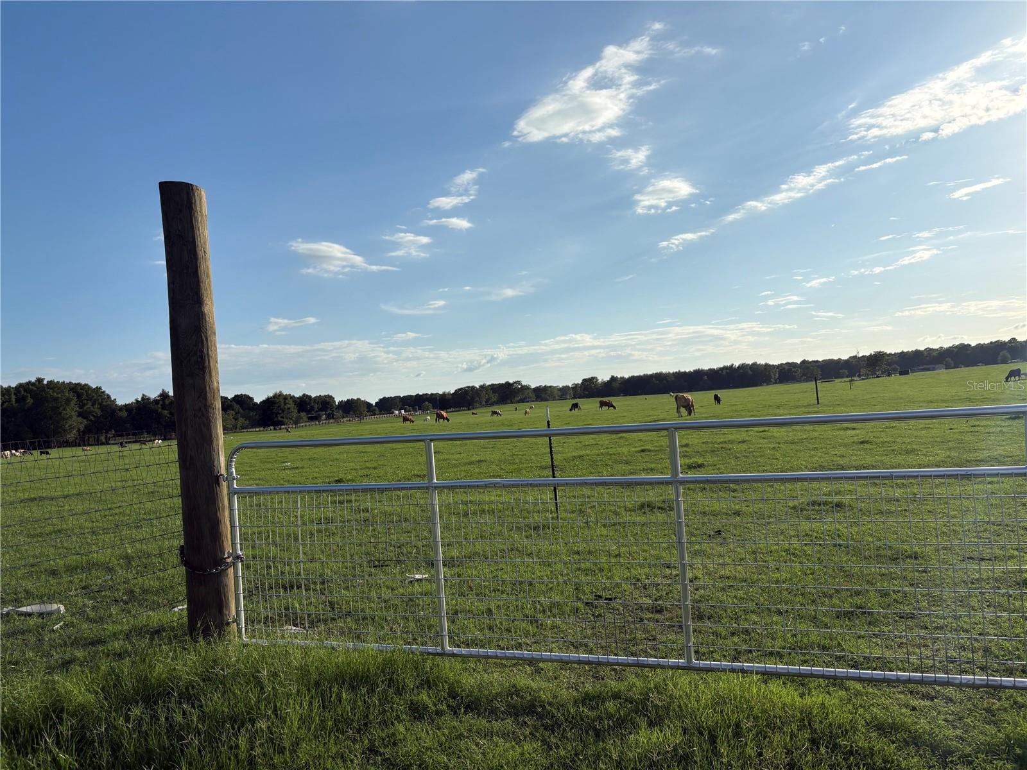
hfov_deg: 67.3
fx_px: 771
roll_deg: +5.5
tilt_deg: +1.4
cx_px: 514
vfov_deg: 53.1
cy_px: 385
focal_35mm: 26
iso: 50
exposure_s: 1/7813
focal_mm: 5.96
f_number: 1.6
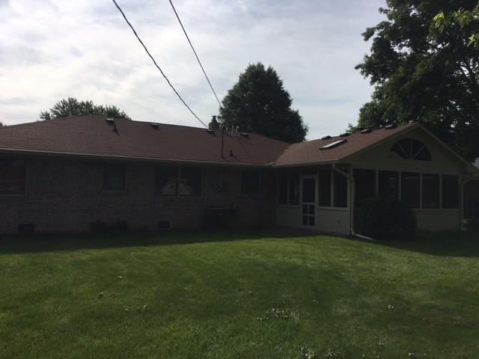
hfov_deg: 61.7
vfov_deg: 48.2
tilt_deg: +2.8
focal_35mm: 29
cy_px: 180
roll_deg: -0.3
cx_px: 240
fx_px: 401
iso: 25
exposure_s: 1/4525
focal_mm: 4.15
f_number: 2.2
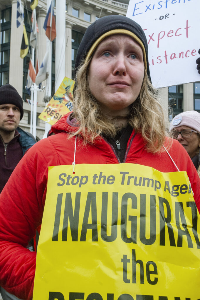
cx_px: 100
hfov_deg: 28.9
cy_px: 150
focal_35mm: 46
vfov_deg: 42.4
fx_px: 388
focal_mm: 31
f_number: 10
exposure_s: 1/400
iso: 500
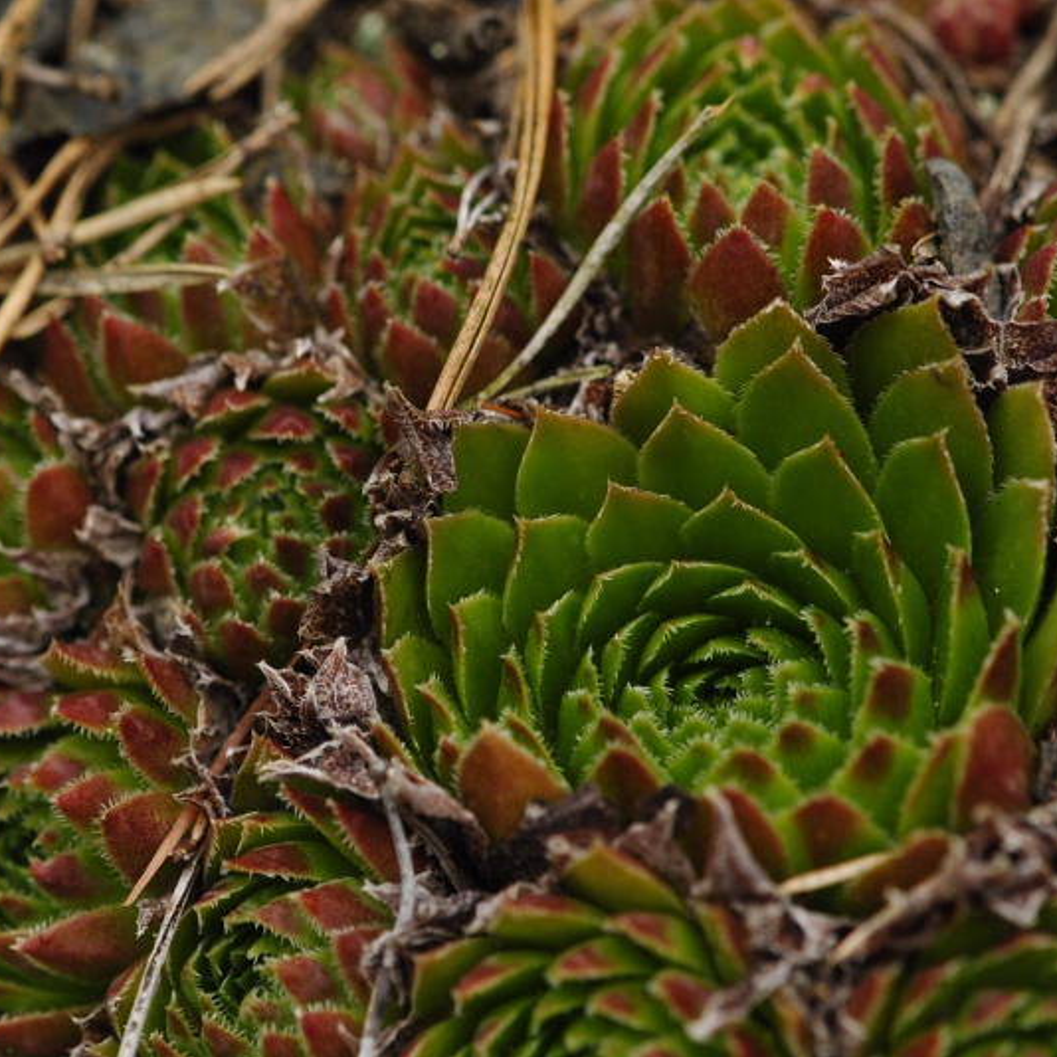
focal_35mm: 163
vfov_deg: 10.7
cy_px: 528
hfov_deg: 10.7
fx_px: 5619
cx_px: 386
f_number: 5.6
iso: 400
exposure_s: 1/80
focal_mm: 85
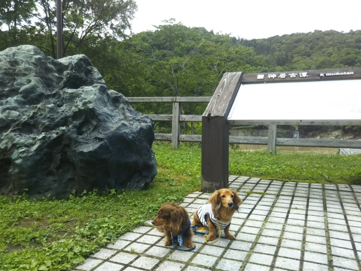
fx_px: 313
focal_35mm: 30
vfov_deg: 46.8
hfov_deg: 60.0
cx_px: 180
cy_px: 136
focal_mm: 4
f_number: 2.2
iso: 25
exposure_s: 1/293
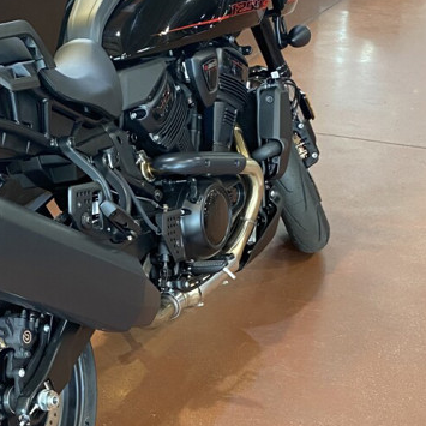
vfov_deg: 24.7
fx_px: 961
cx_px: 102
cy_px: 319
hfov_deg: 24.7
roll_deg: +2.4
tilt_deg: -26.7
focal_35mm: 69
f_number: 1.8
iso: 200
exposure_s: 1/60
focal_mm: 4.25
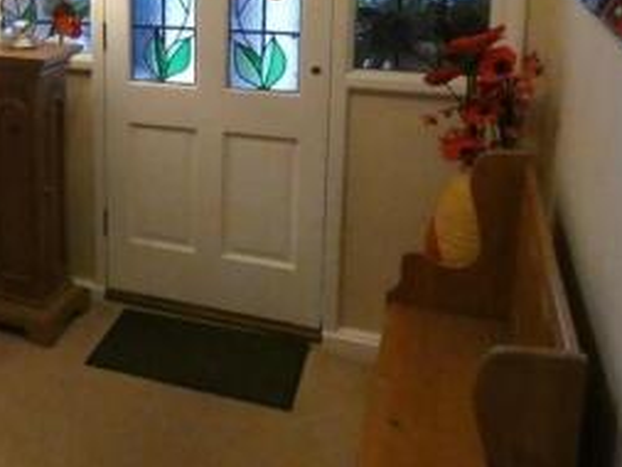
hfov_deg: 37.8
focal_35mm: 46
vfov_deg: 30.4
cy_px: 65
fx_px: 827
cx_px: 33
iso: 1250
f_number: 2.8
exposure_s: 1/60
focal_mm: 3.6
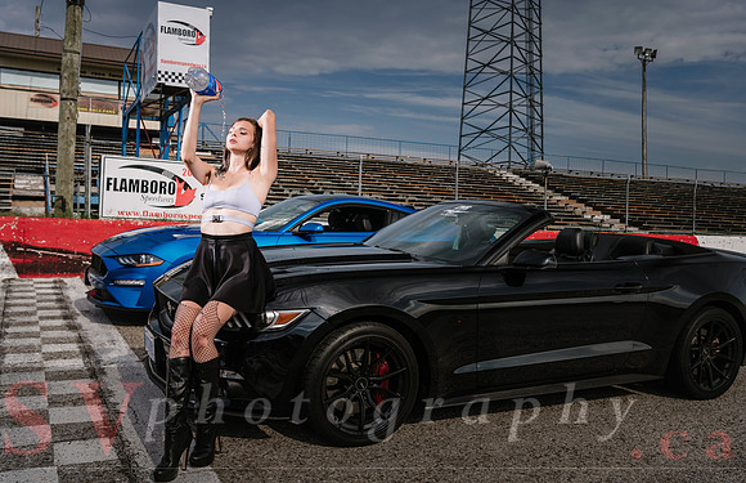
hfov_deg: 55.5
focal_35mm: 35
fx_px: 708
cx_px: 375
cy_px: 233
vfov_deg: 37.6
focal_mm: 34
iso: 50
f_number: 5
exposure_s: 1/250
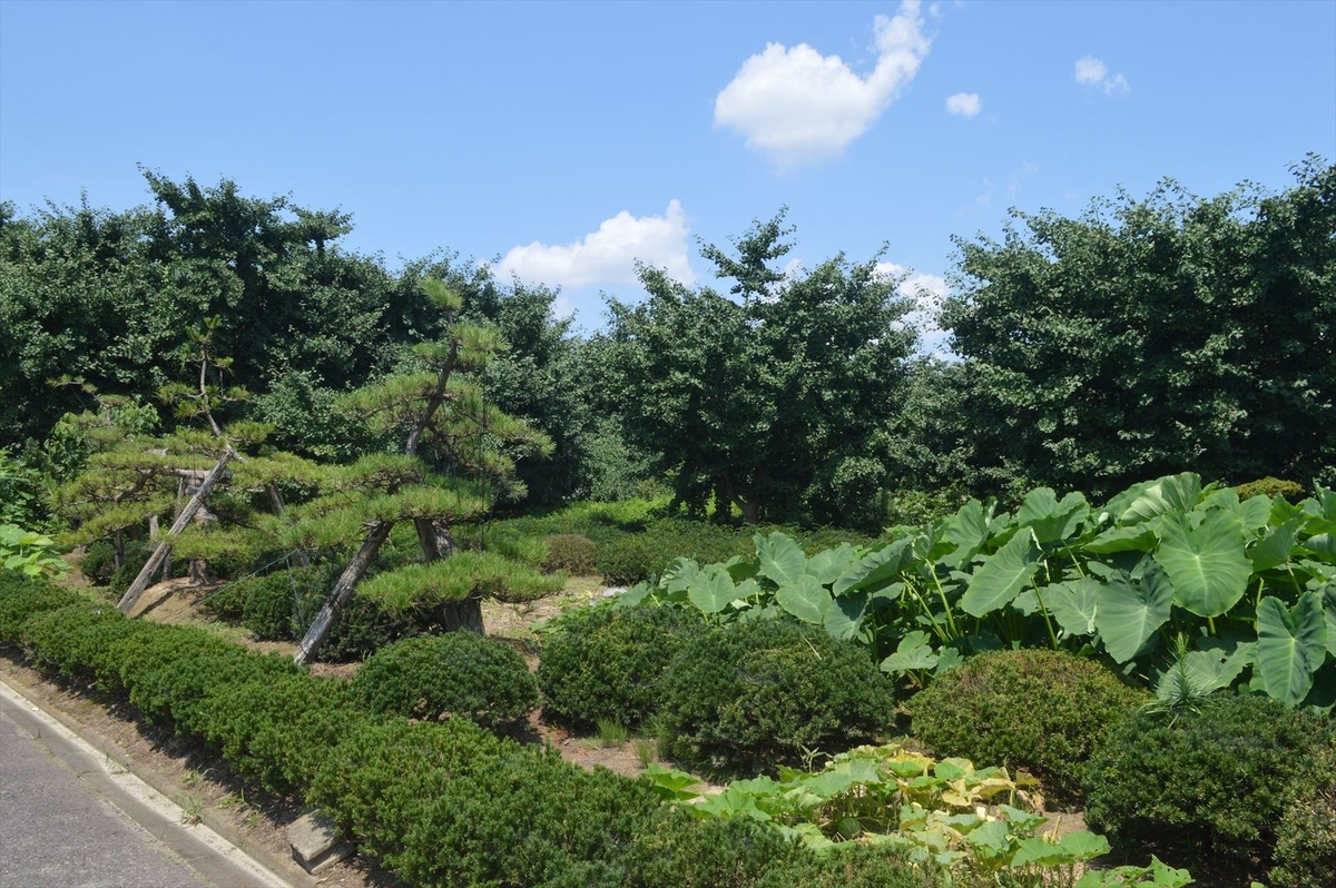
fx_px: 1001
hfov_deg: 67.4
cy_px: 444
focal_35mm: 27
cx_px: 668
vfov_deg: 47.9
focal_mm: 18
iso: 400
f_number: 10
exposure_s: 1/400
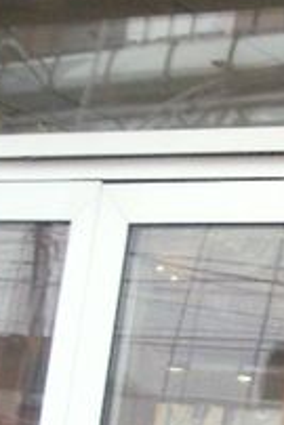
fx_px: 1914
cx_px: 544
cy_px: 274
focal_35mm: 162
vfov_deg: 12.7
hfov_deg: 8.1
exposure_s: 1/40
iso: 160
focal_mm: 5.8
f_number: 2.6
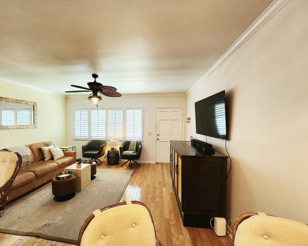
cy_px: 126
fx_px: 128
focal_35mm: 14
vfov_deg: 88.0
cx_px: 139
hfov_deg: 100.4
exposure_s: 1/60.2
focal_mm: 1.74
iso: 125
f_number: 2.2
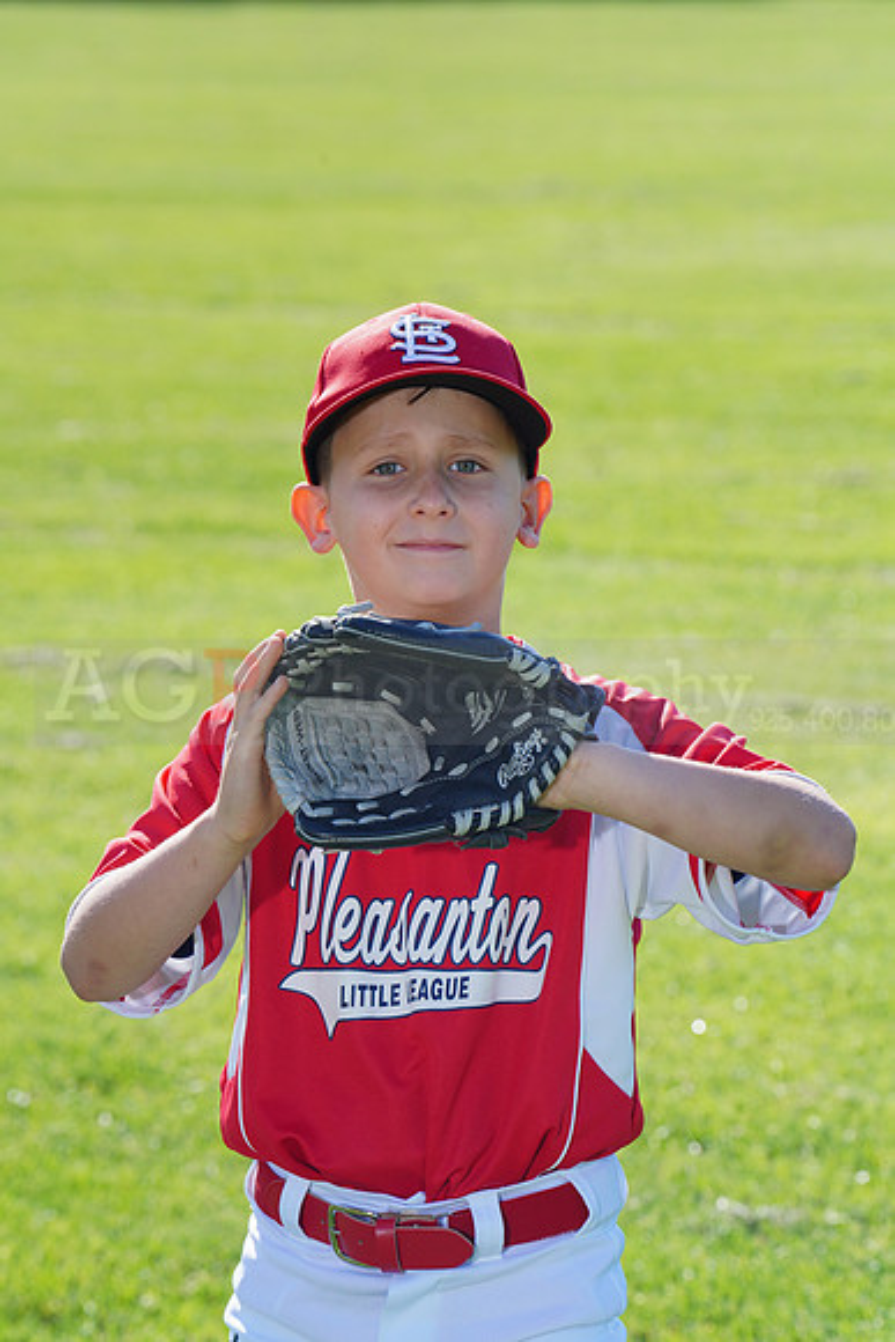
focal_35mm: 197
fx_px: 7342
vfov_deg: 10.4
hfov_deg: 7.0
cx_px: 448
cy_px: 671
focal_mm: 197
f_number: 10
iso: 200
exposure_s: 1/200
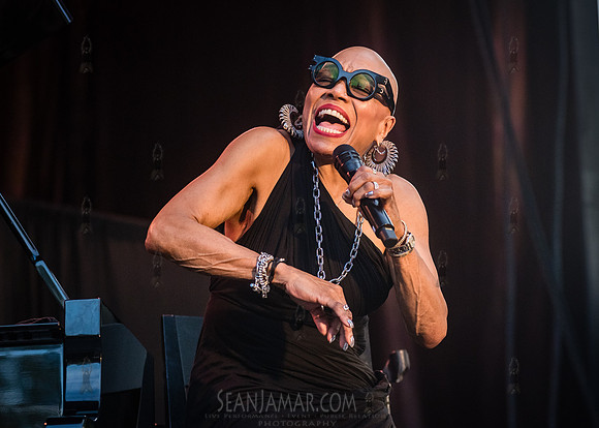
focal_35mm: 124
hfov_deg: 16.1
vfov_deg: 11.5
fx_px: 2114
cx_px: 365
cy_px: 174
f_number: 4
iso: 2500
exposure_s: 1/1000
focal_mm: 100
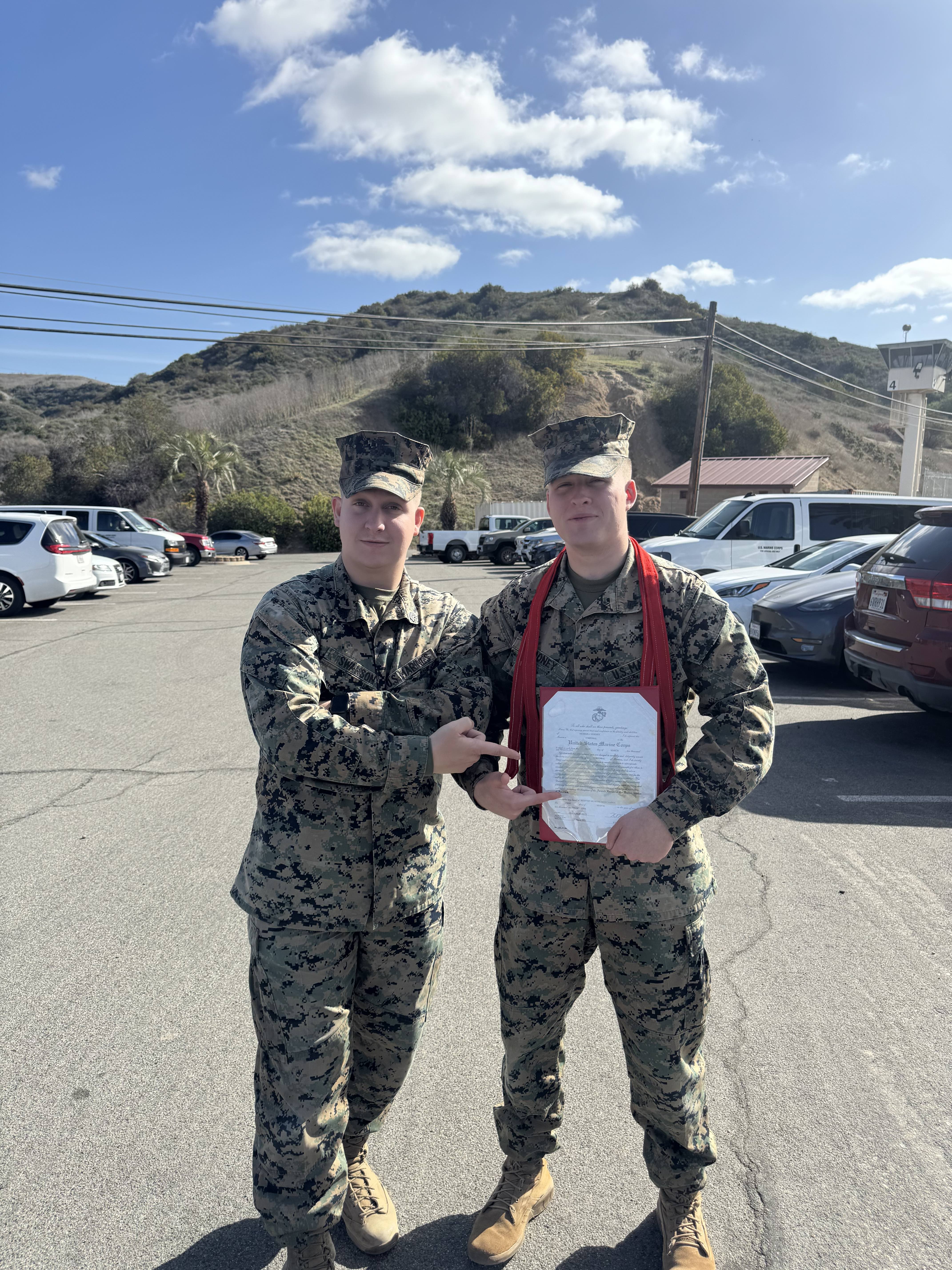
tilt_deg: -9.1
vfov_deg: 71.6
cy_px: 635
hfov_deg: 56.8
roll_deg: -1.1
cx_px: 476
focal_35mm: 24
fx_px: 880
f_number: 1.78
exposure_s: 1/3802
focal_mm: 6.76
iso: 80
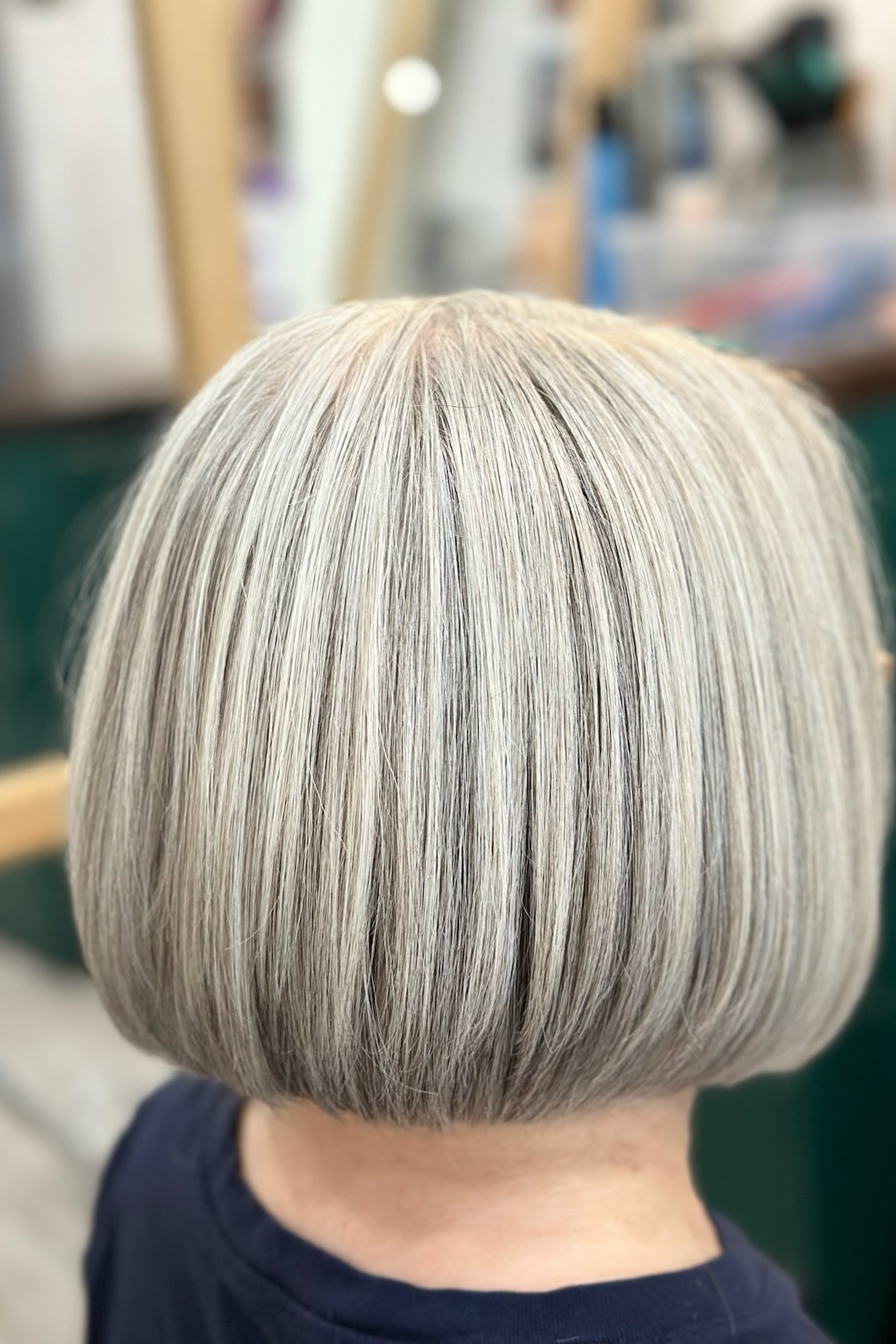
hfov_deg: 27.0
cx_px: 479
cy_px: 672
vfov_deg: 39.6
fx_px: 1867
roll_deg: +3.7
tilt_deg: -16.4
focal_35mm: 50
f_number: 1.78
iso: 200
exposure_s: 1/60
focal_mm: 6.86
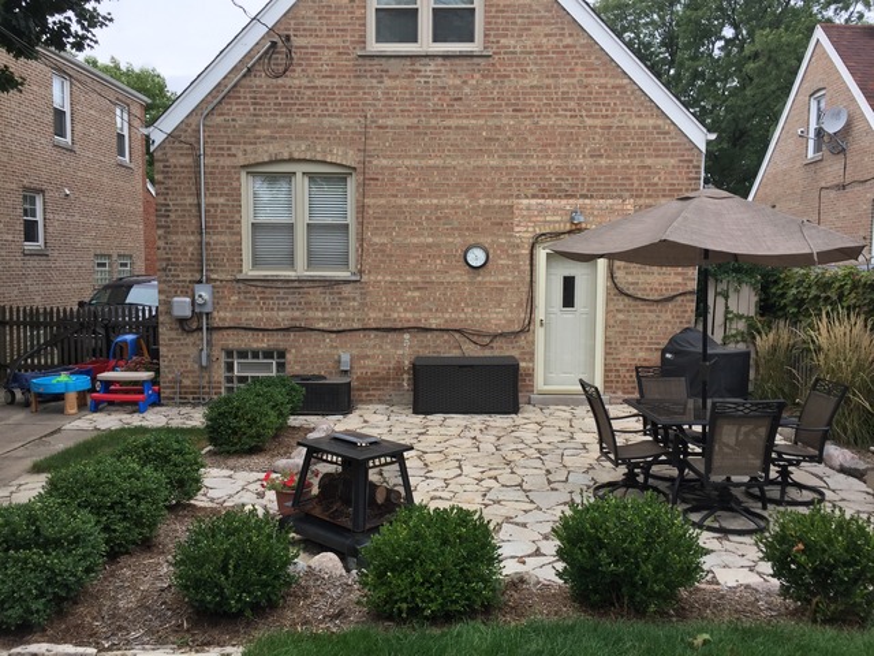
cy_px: 328
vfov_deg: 48.2
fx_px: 732
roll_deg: +0.2
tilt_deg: -5.8
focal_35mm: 29
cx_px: 437
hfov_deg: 61.7
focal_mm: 4.15
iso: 32
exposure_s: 1/476
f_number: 2.2
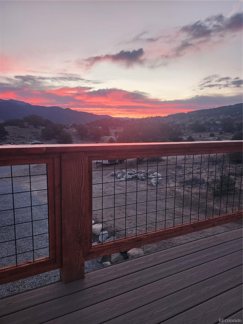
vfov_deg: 73.9
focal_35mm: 23
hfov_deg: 58.9
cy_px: 162
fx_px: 215
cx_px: 122
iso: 320
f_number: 1.8
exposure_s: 1/120
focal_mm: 5.4
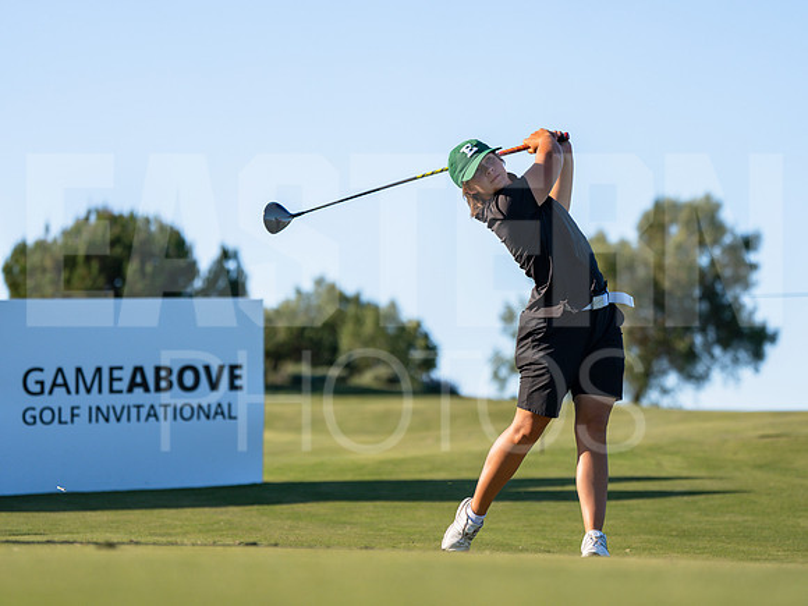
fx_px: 3067
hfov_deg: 15.0
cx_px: 446
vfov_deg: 11.3
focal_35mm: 131
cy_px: 303
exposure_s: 1/3200
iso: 160
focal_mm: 110
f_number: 2.8
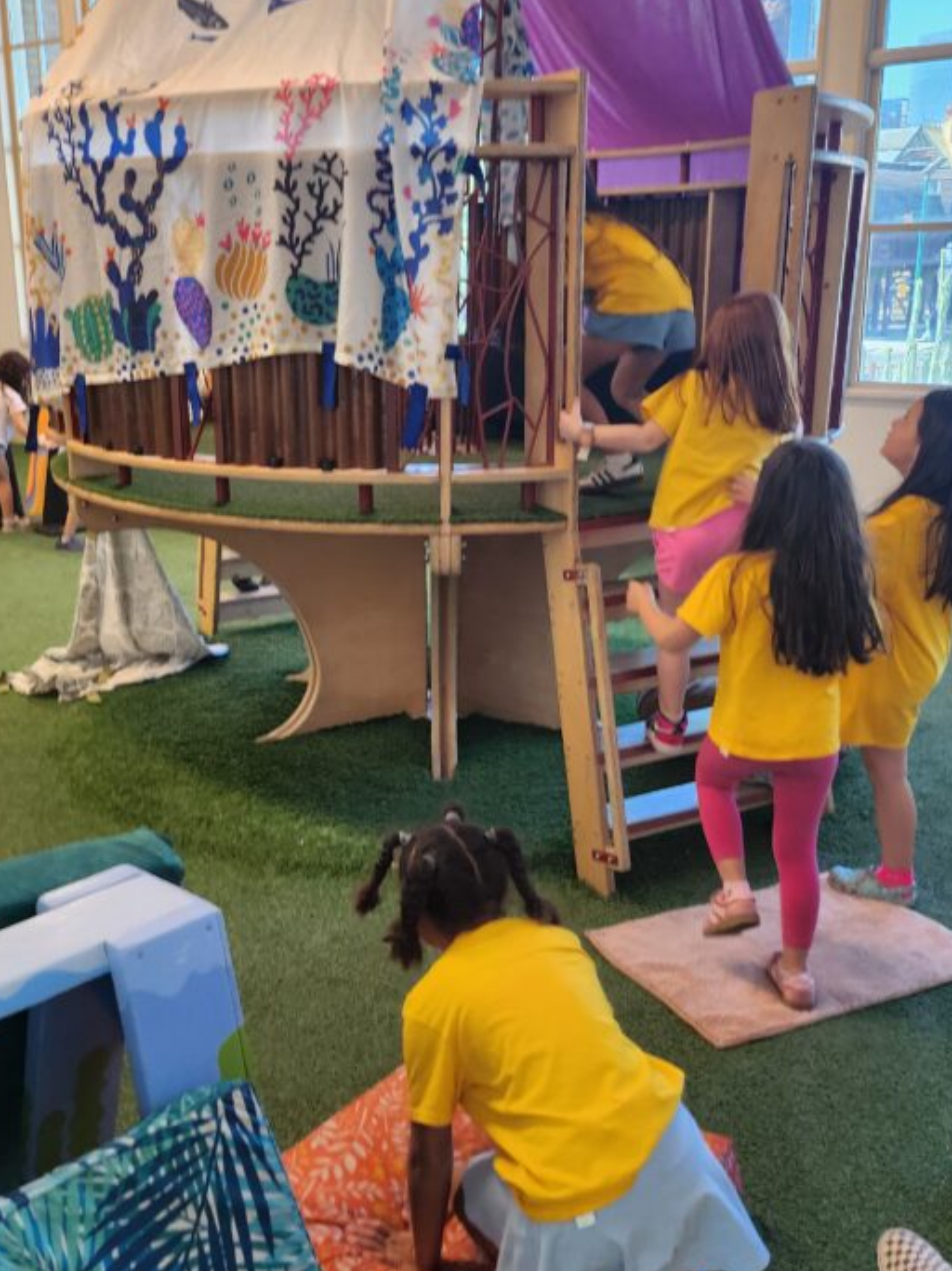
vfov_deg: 51.3
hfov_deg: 39.6
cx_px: 424
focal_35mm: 36
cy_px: 605
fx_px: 1320
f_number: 1.8
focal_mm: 5
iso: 160
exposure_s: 1/120
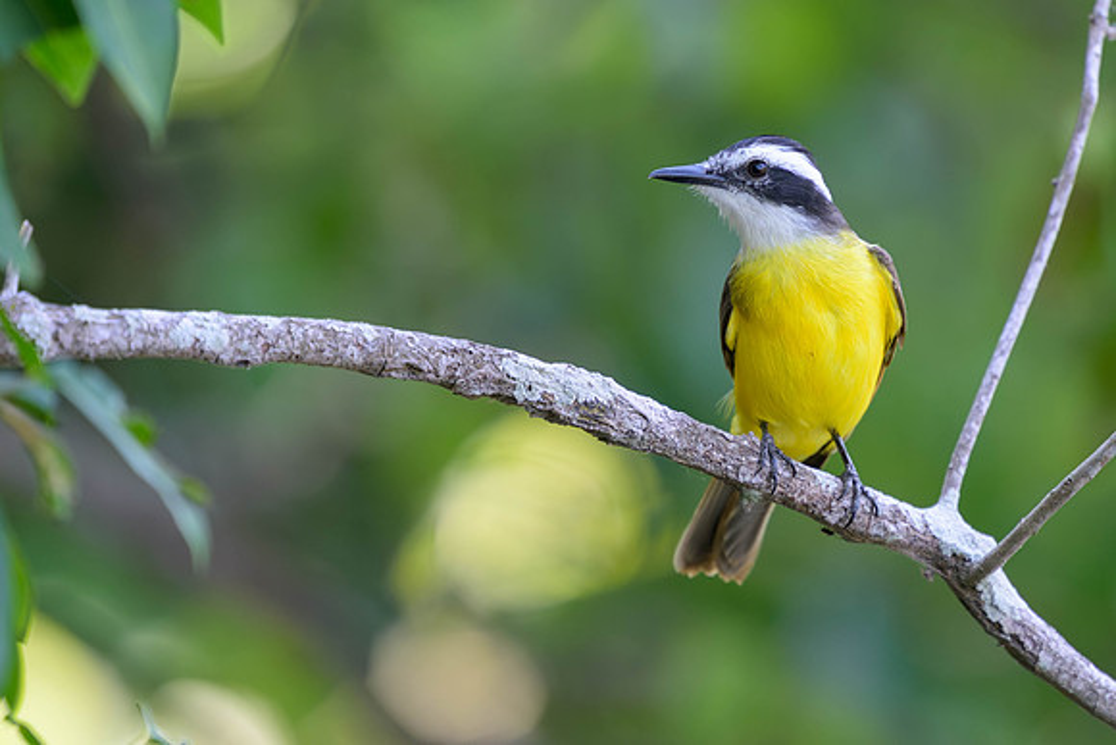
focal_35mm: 1170
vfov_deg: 1.2
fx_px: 36277
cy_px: 420
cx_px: 816
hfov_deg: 1.8
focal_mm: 560
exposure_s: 1/400
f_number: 4
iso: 400
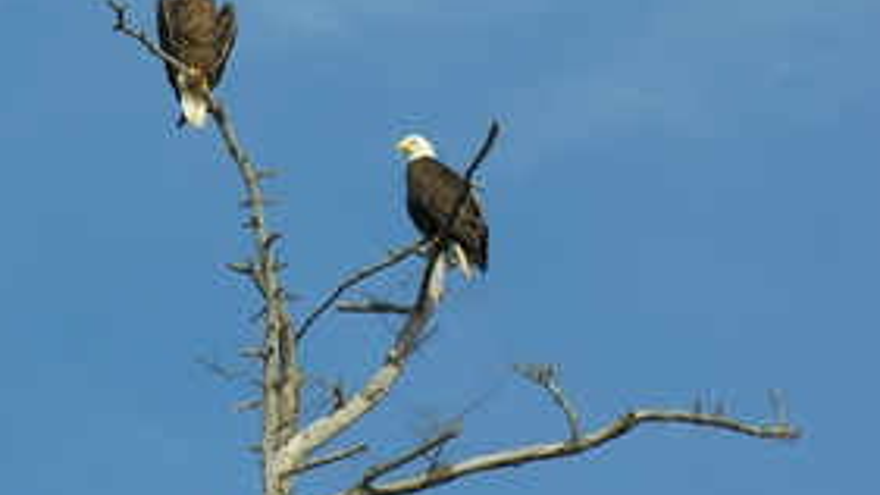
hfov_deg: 4.5
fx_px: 11106
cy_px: 224
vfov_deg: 2.6
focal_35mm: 476
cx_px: 360
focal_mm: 89
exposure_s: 1/170
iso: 50
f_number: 6.6
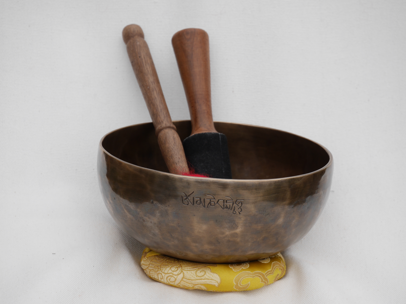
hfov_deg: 8.7
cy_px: 152
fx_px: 2674
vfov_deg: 6.5
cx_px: 203
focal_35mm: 228
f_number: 6.3
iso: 200
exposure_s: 1/125
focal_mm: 114
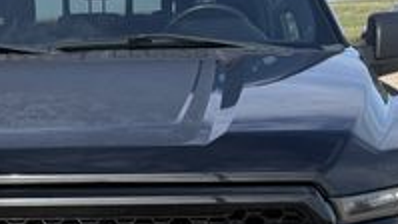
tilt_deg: -14.5
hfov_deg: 24.7
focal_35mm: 84
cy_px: 250
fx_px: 887
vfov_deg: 14.1
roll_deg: +3.4
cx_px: 56
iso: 80
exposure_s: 1/3145
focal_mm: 6.76
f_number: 1.78
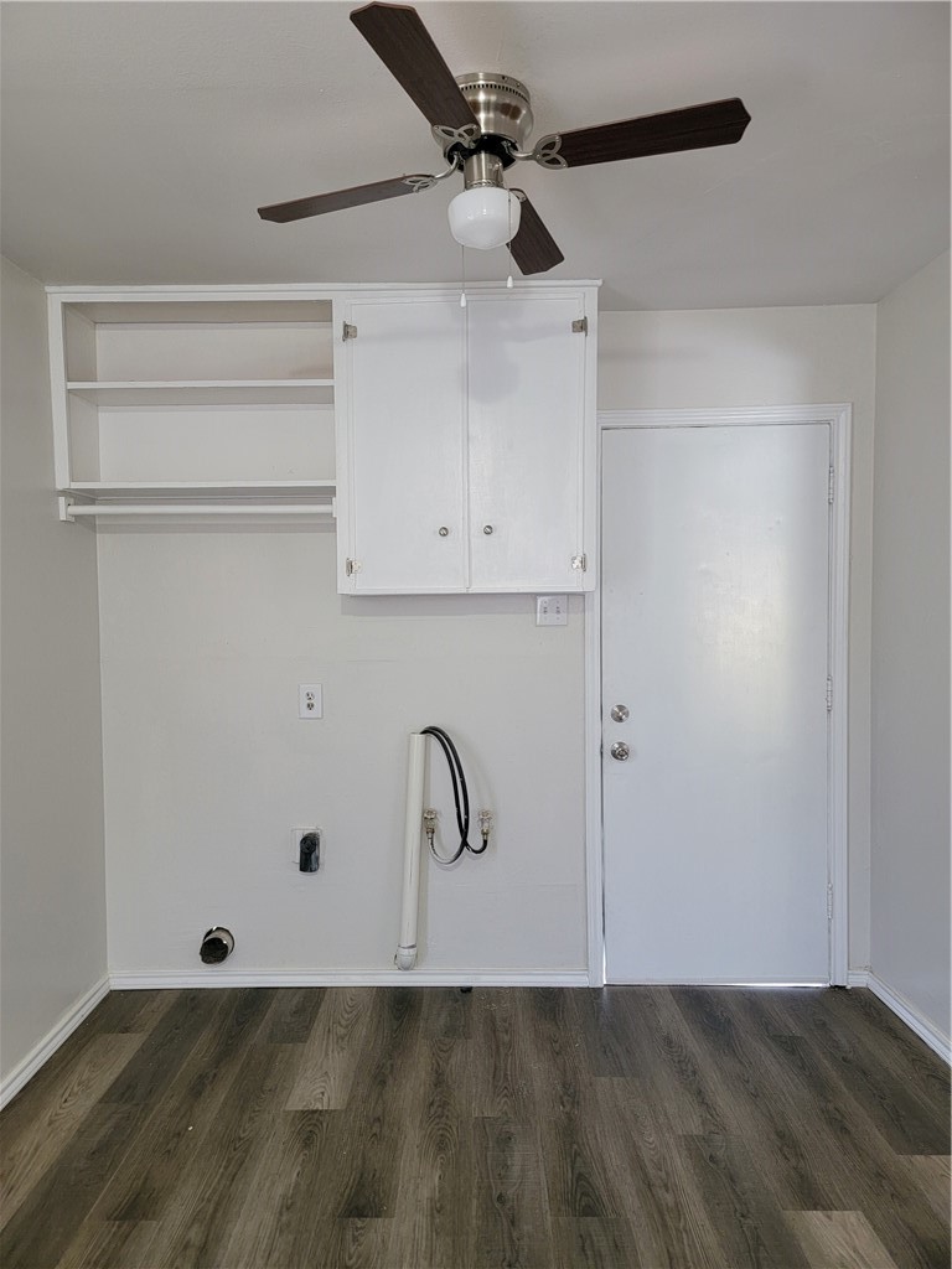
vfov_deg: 71.6
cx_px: 476
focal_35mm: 24
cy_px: 634
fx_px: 880
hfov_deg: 56.8
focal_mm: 6.7
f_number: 1.8
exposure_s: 1/40
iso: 250
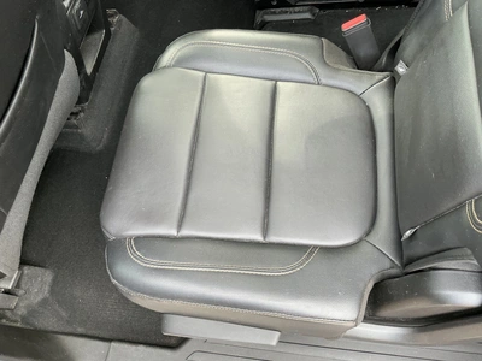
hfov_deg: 63.4
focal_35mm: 28
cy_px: 180
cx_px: 241
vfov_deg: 49.7
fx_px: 390
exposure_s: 1/60
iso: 100
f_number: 1.8
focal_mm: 3
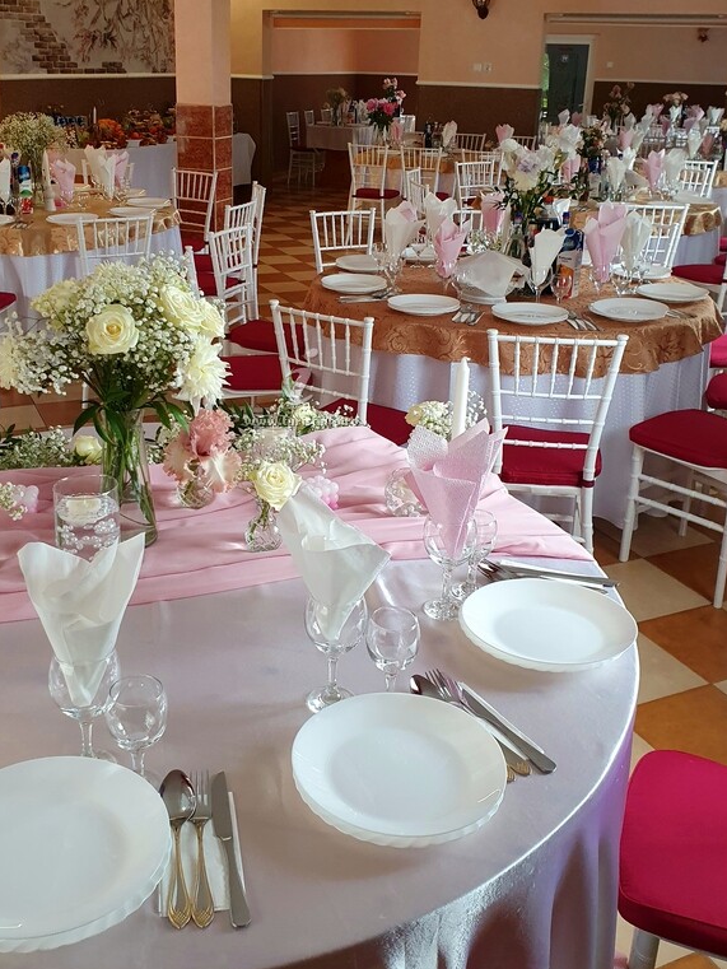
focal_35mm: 35
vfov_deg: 52.3
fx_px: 980
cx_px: 303
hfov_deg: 40.6
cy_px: 387
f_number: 2.4
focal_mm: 4.32
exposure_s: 1/50
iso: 200
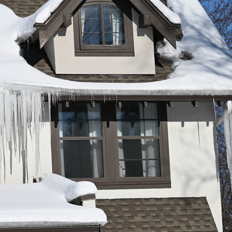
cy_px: 116
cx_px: 94
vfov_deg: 8.5
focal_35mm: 205
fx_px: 1554
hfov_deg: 8.5
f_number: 7.1
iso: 100
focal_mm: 160
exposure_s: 1/800
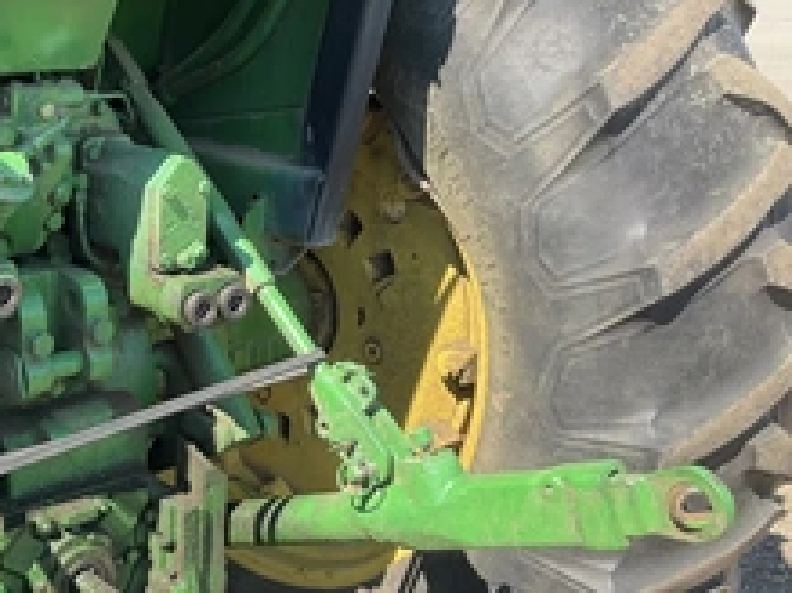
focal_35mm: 53
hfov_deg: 34.5
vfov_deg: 27.3
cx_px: 105
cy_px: 405
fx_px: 1212
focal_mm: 3
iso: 25
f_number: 1.8
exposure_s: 1/389
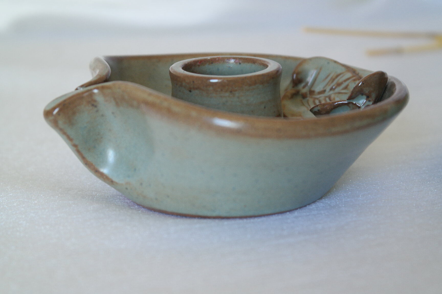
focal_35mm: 77
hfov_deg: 26.3
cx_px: 221
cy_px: 147
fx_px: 945
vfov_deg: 17.7
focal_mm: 50
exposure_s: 1/30
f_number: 5.6
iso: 800
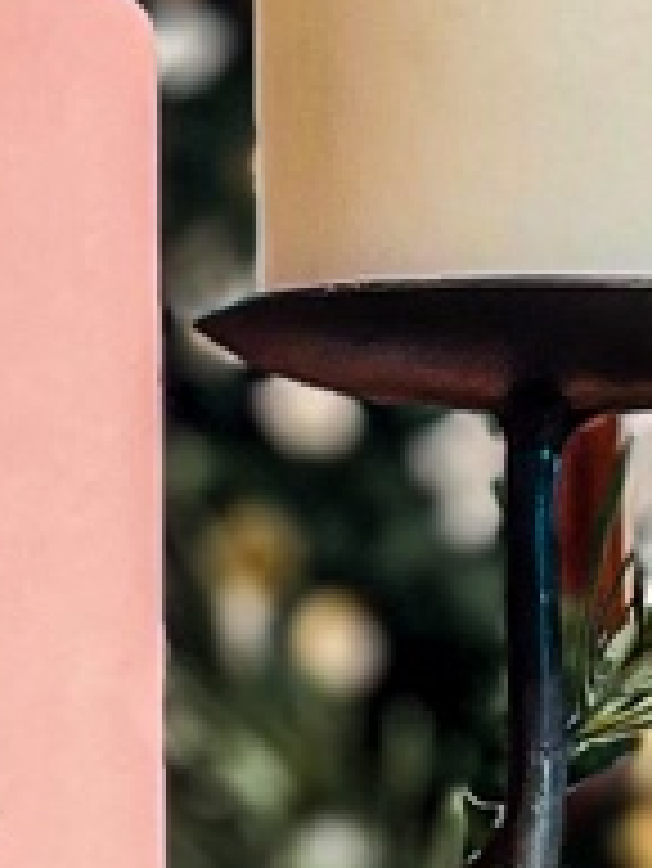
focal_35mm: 202
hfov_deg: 7.4
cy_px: 549
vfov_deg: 9.8
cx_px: 277
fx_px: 5067
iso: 64
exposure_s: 1/120
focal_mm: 5.7
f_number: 1.5
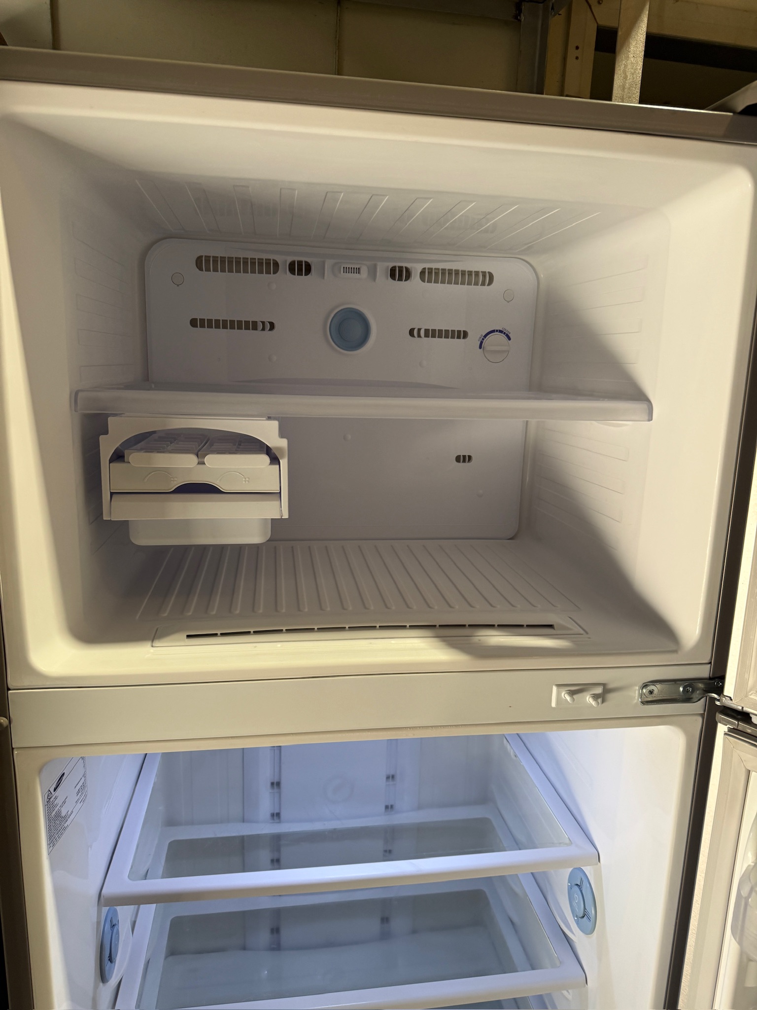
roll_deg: -1.8
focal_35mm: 24
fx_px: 700
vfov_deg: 71.6
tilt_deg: -14.3
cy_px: 505
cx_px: 378
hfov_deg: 56.8
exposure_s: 1/100
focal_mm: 6.76
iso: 160
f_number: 1.78
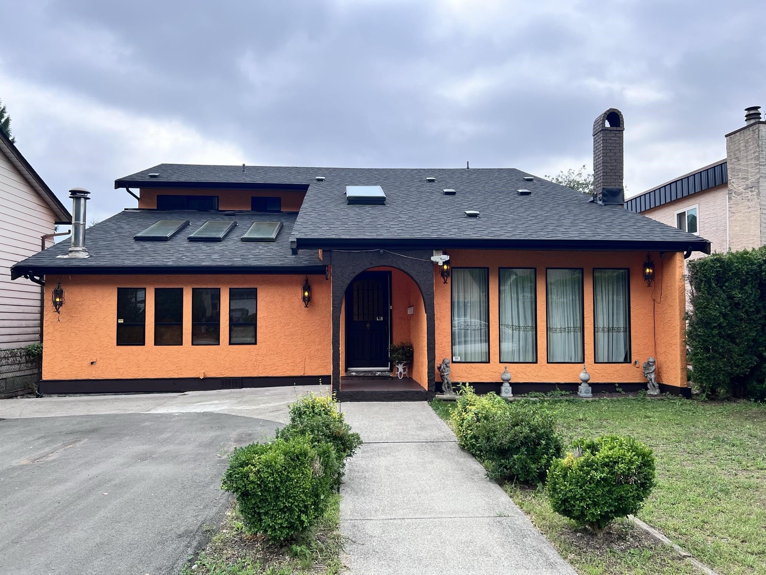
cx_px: 383
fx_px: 575
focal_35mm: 26
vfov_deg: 53.1
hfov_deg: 67.3
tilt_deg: +2.4
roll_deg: -0.4
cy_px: 288
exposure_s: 1/2571
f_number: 1.5
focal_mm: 5.7
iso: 50
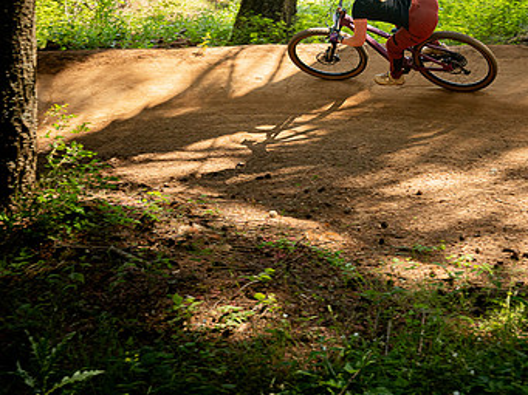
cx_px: 307
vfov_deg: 24.7
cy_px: 150
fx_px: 899
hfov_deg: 32.7
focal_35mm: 59
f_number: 4.5
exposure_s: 1/400
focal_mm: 26
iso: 640
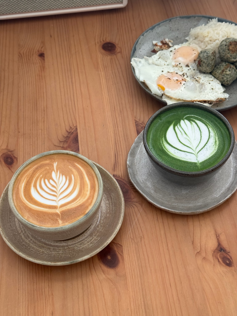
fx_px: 438
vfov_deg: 39.7
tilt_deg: -54.8
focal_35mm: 48
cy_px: 158
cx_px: 118
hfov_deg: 30.3
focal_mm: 6.76
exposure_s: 1/60
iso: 200
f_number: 1.78
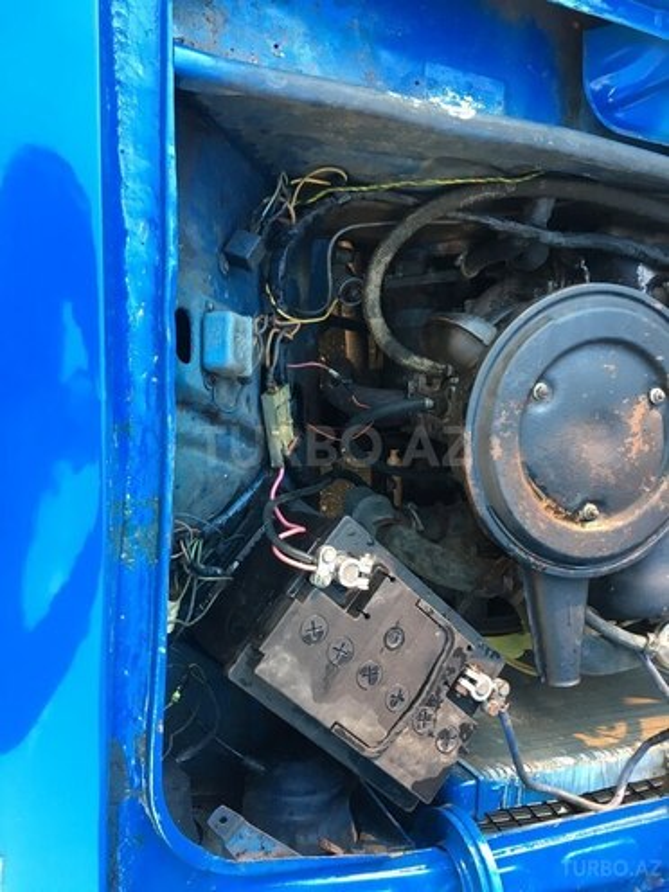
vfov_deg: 61.7
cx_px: 334
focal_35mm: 29
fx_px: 747
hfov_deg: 48.2
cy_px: 446
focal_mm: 4.15
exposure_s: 1/33
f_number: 2.2
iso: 32
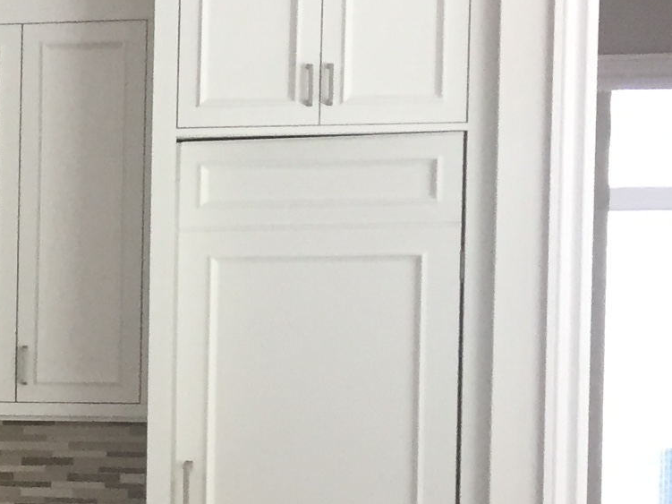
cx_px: -555
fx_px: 2446
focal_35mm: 126
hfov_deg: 13.9
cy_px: 433
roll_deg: -1.2
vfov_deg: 11.7
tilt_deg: -1.9
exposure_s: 1/30
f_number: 2.2
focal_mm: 4.15
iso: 50
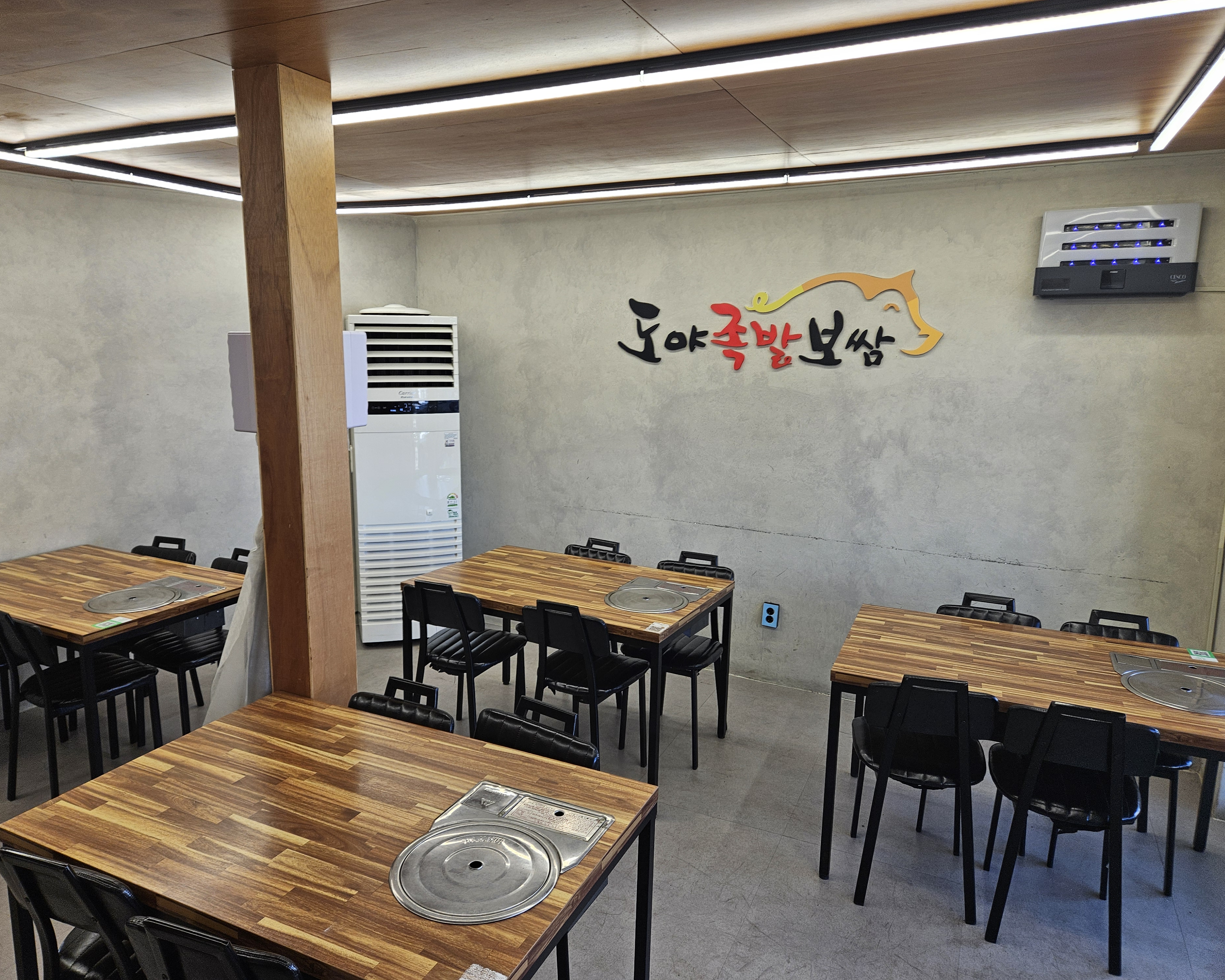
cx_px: 573
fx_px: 870
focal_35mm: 24
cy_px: 490
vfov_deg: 58.8
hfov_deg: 70.2
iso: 50
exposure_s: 1/120
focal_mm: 5.4
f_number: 1.8
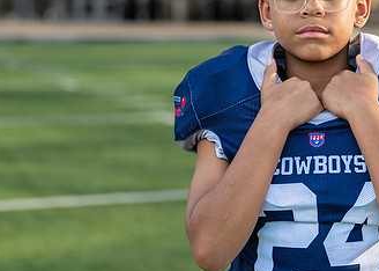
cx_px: 317
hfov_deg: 18.0
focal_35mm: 110
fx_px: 1184
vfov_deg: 13.0
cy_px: 87
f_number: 2
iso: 125
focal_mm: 50
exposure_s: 1/1000
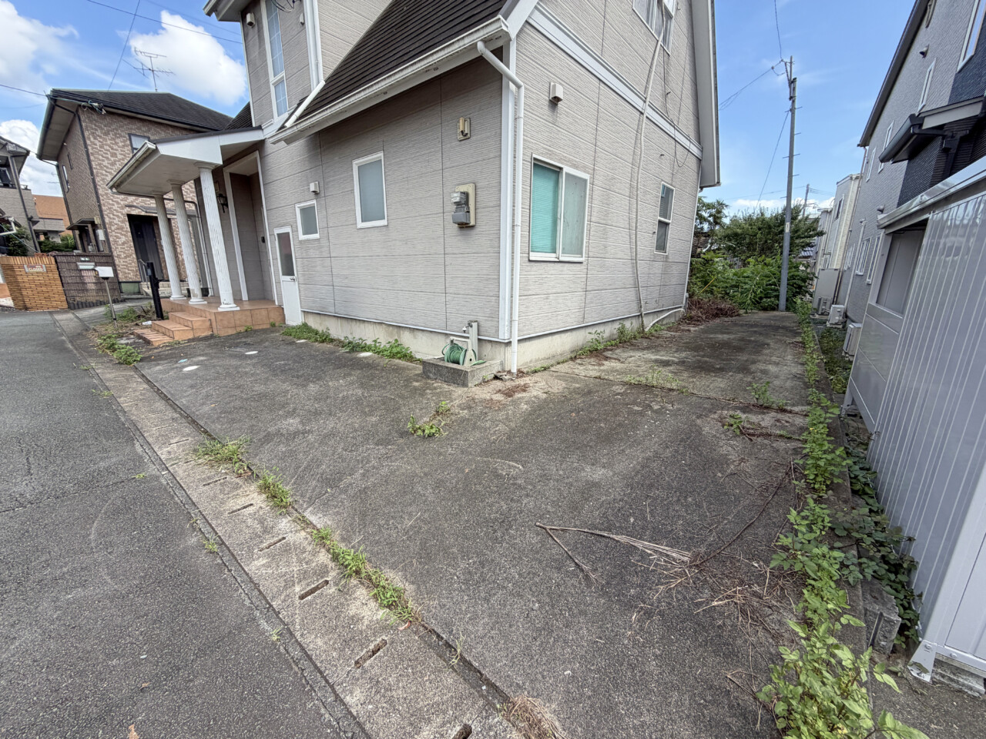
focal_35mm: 14
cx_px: 493
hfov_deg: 102.1
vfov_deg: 85.7
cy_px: 370
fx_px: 399
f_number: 2.2
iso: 40
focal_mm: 2.22
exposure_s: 1/564
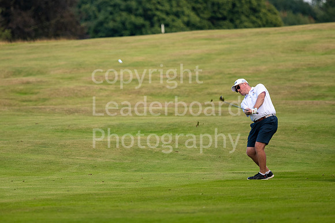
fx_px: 4920
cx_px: 138
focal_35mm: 529
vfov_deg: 2.6
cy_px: 92
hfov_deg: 3.9
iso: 320
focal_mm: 300
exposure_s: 1/400
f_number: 4
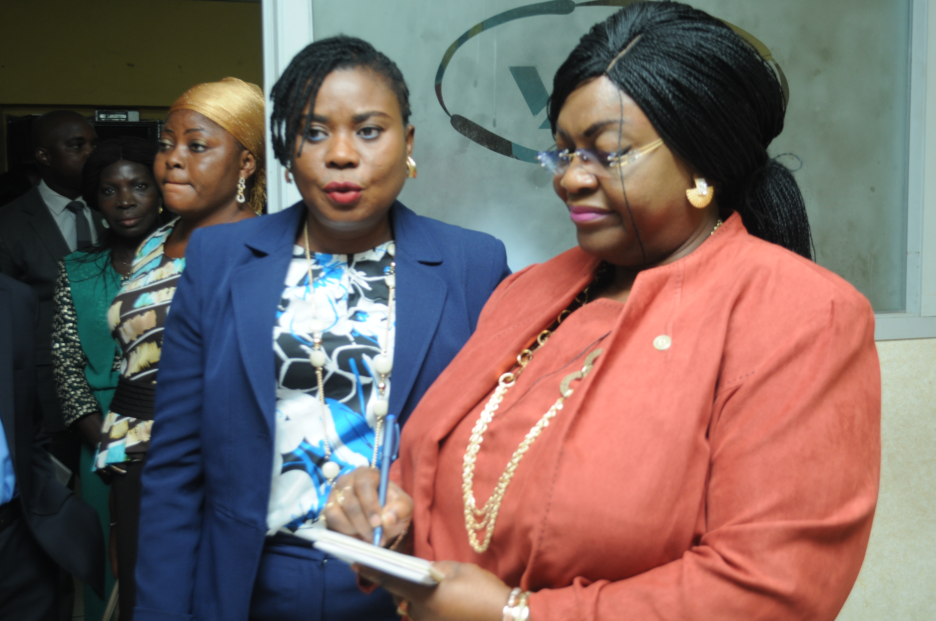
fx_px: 1130
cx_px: 468
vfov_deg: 30.8
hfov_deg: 45.0
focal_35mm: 44
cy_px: 310
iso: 320
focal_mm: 29
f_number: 4.5
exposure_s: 1/50
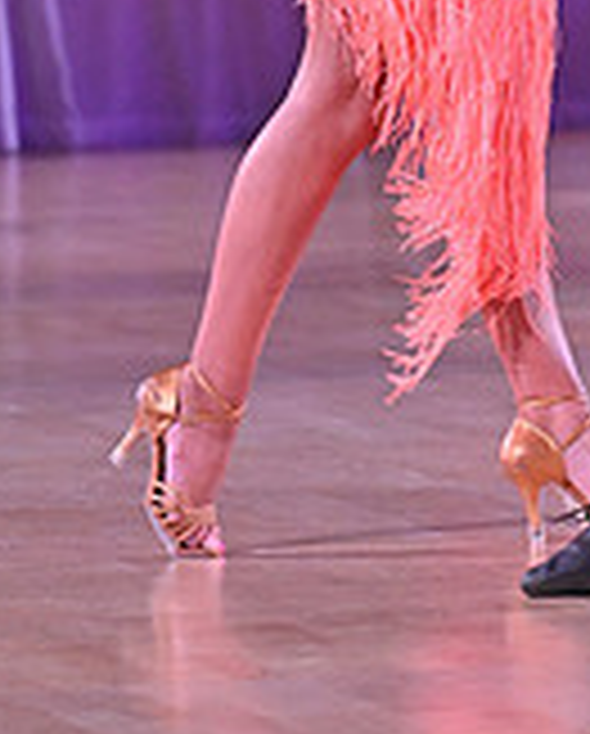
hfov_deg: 2.7
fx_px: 12711
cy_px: -284
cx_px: 736
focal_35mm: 584
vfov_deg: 3.3
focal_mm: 175
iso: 4000
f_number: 5.6
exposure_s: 1/400
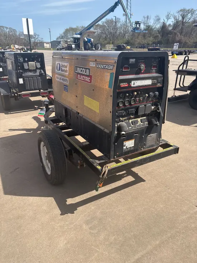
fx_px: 197
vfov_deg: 67.3
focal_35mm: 26
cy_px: 132
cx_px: 98
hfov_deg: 53.1
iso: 50
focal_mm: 5.96
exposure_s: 1/2513
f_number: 1.6
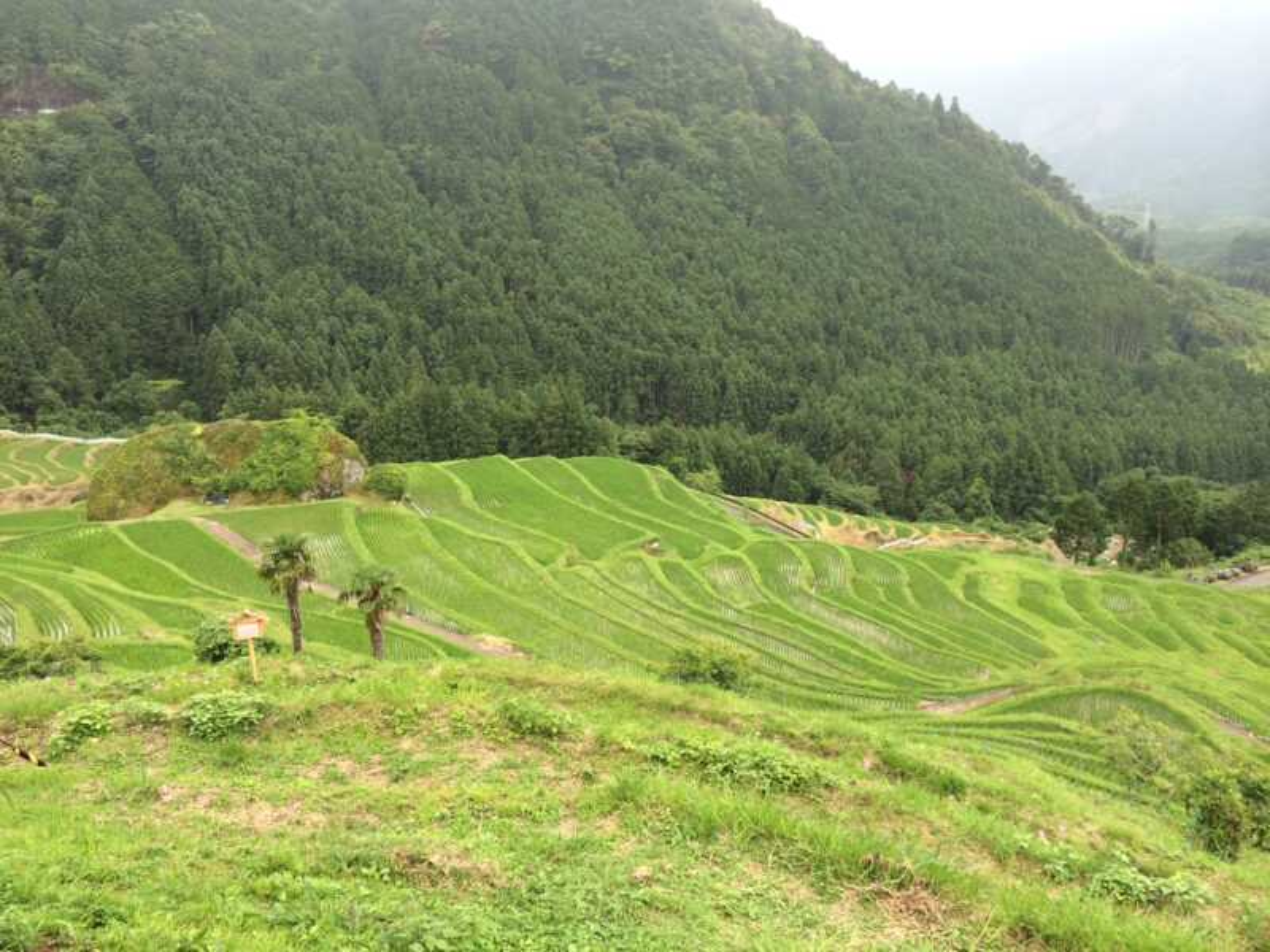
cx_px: 635
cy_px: 476
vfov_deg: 46.8
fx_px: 1101
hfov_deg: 60.0
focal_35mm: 30
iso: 32
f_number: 2.2
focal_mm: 4.12
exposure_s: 1/203
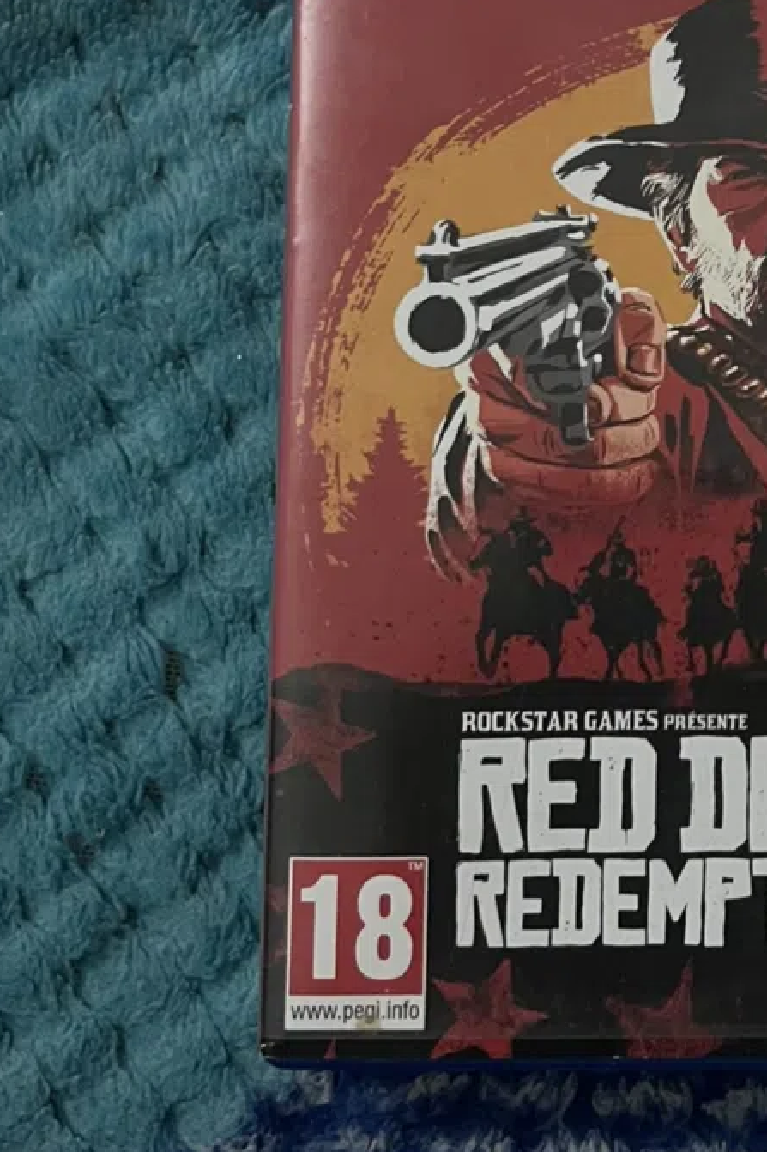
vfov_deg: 35.8
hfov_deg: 23.4
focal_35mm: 55
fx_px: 1758
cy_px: 367
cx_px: 791
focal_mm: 5.7
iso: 800
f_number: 1.5
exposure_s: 1/25
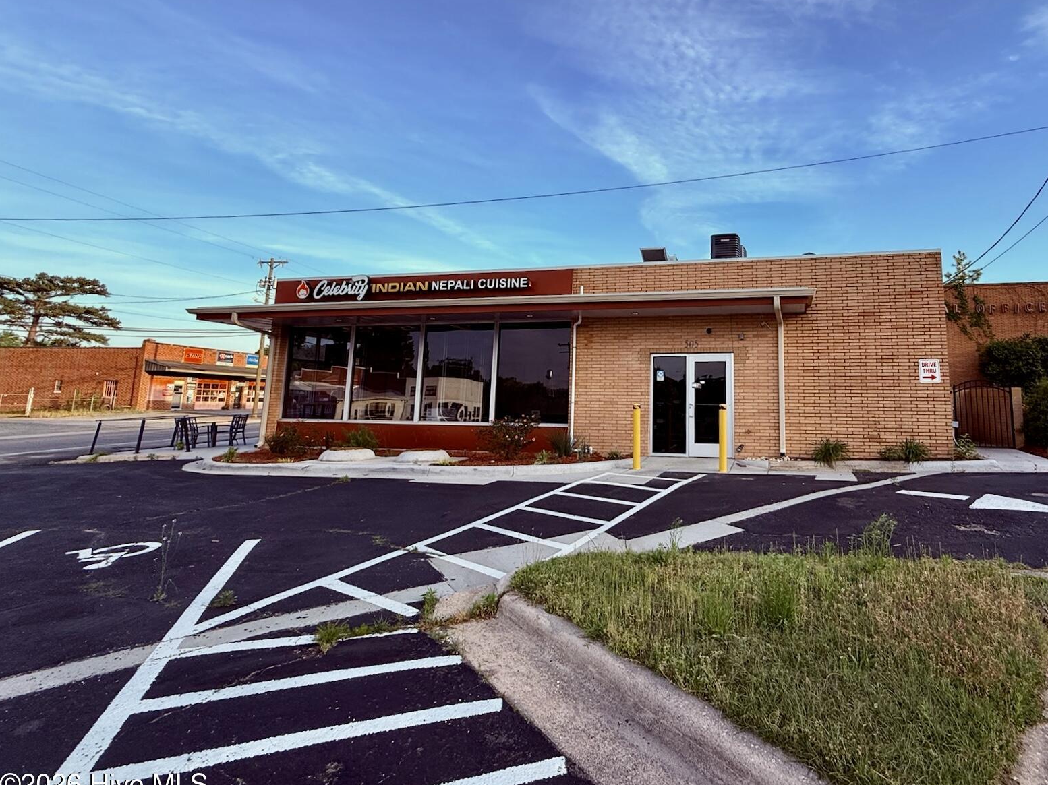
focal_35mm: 18
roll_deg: -0.2
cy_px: 325
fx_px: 545
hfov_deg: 85.6
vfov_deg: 71.0
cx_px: 670
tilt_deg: +8.3
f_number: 2.2
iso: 50
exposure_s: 1/514
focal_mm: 2.22
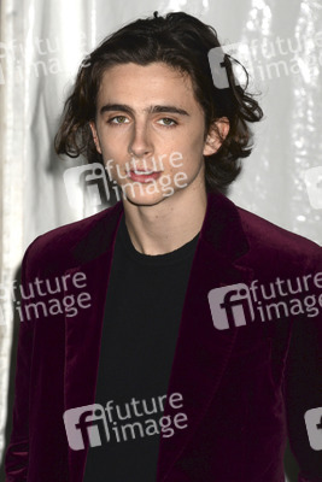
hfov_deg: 8.6
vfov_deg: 12.8
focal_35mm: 160
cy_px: 241
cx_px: 161
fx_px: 2145
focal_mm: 160
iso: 800
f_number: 5.6
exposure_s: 1/250
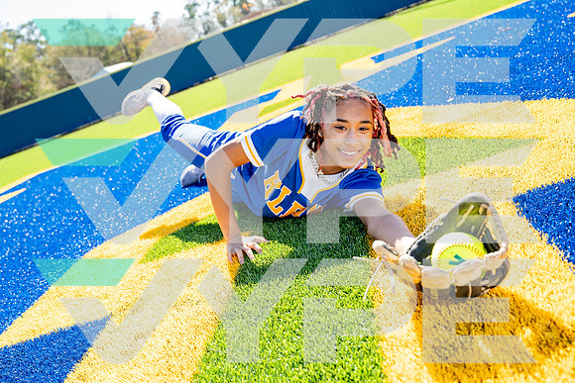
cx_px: 288
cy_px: 192
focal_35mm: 34
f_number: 4
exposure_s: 1/250
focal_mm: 34
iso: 100
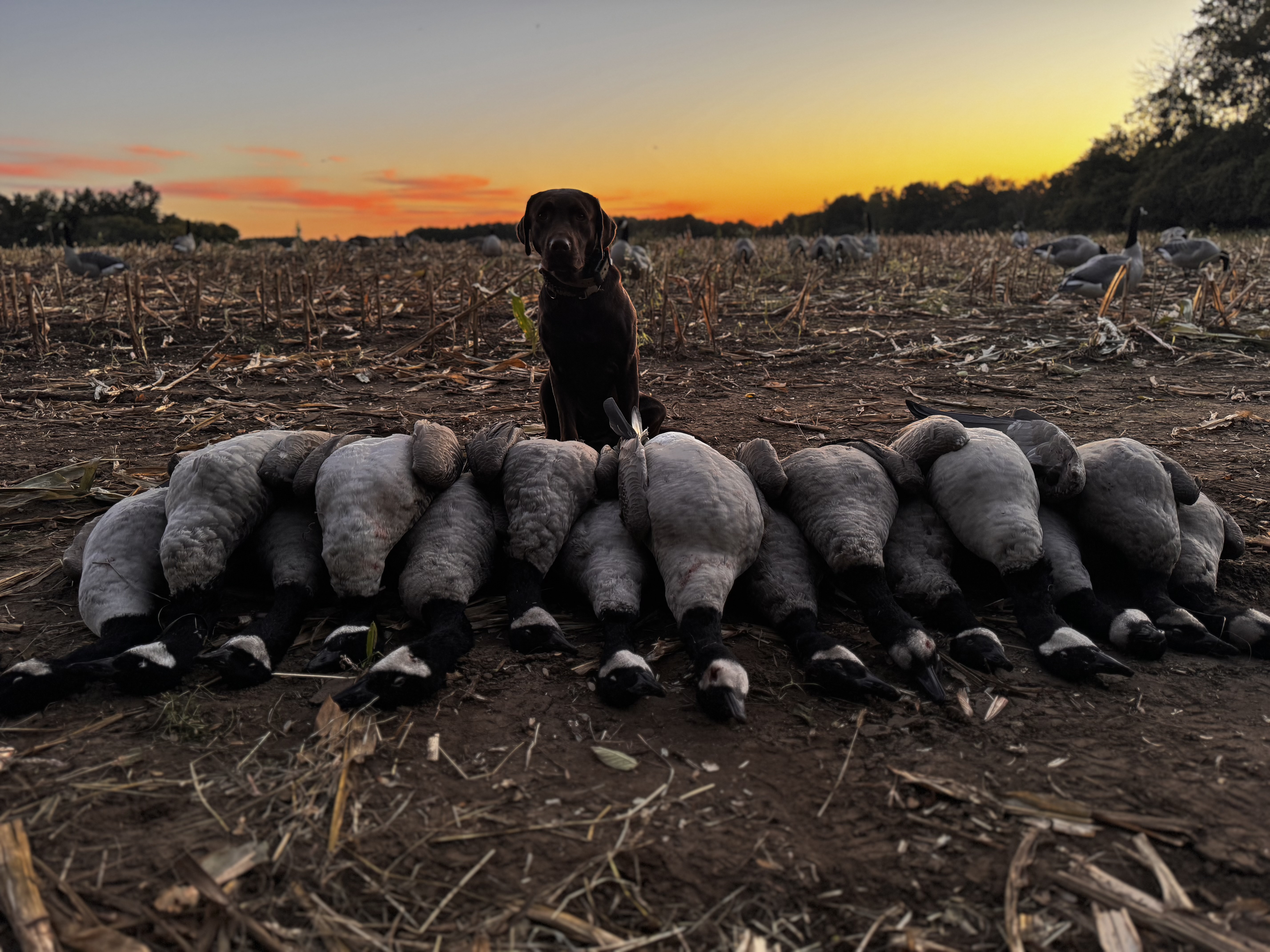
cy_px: 476
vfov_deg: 56.8
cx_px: 635
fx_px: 881
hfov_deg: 71.6
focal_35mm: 24
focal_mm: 6.76
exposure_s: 1/121
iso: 125
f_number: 1.78
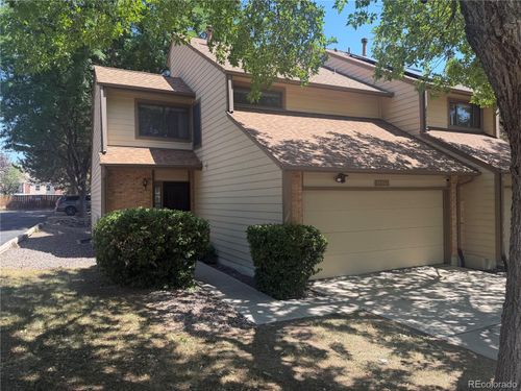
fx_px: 361
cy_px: 196
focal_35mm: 24
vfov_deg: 56.8
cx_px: 260
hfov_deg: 71.6
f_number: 1.78
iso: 80
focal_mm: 6.76
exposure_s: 1/992
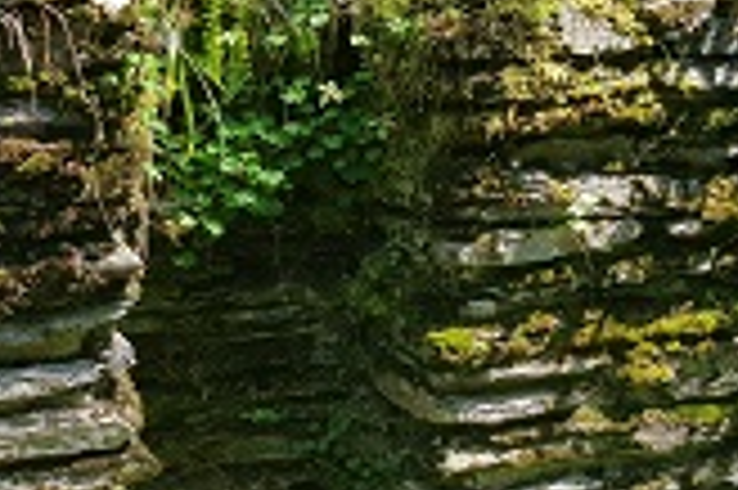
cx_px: 376
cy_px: 315
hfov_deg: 23.1
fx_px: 1802
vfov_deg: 15.5
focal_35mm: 88
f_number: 1.7
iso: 40
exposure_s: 1/408
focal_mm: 4.2
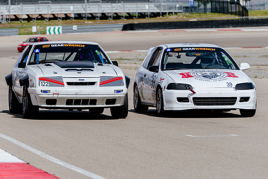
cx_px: 138
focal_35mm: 279
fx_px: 2076
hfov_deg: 7.4
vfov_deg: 4.9
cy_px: 86
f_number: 5.6
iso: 100
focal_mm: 210
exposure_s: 1/1000
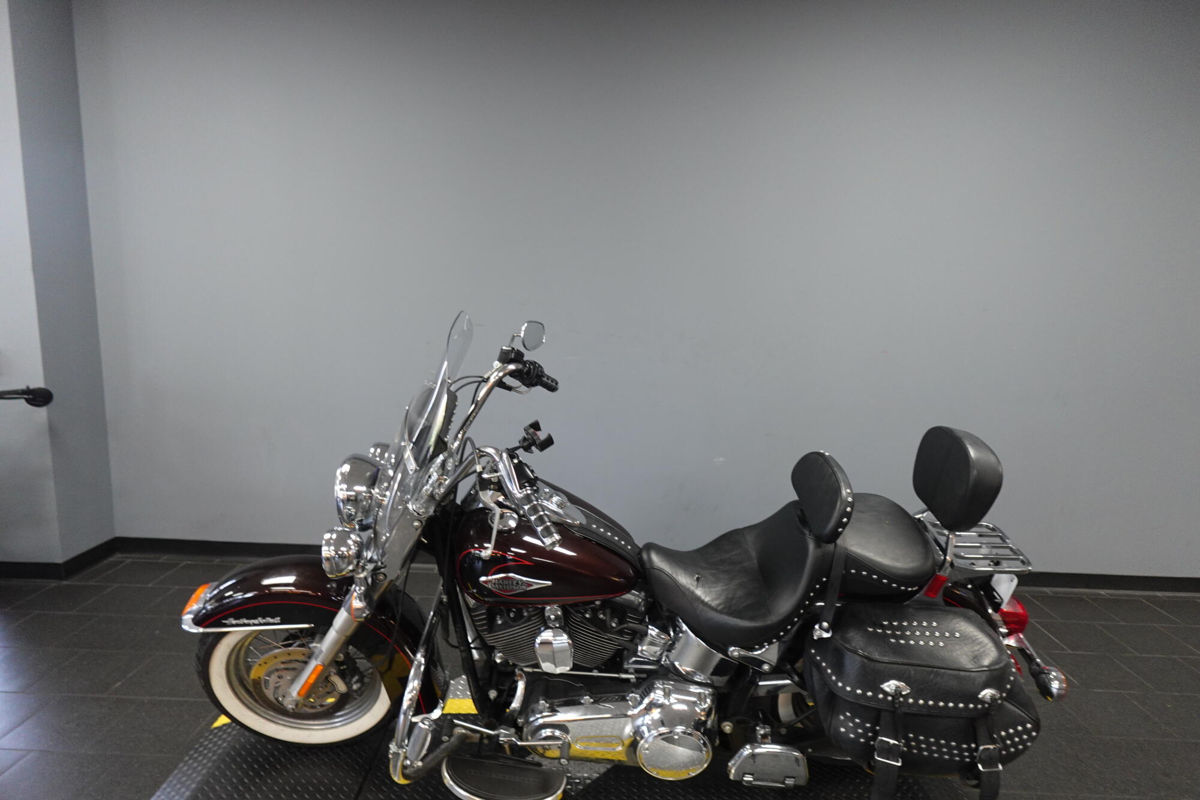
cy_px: 400
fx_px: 667
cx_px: 600
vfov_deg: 61.9
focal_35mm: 20
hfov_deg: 84.0
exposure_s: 1/80
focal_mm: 7.6
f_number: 2
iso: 640
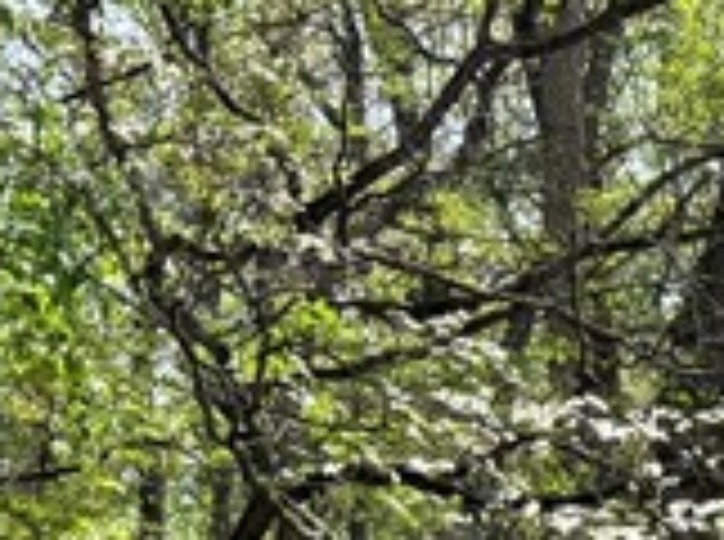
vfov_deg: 8.7
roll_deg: +0.9
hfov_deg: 11.7
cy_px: 1368
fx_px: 3193
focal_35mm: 153
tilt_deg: -0.5
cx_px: 1399
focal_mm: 6.76
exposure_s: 1/2445
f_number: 1.78
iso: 100
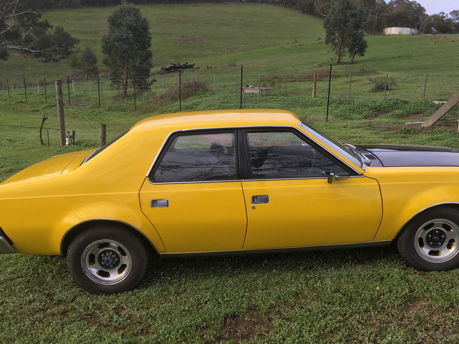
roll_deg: -4.8
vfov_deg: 40.5
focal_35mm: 35
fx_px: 464
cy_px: 205
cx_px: 268
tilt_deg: -13.4
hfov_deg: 52.4
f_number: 2.2
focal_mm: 4.15
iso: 25
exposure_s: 1/425
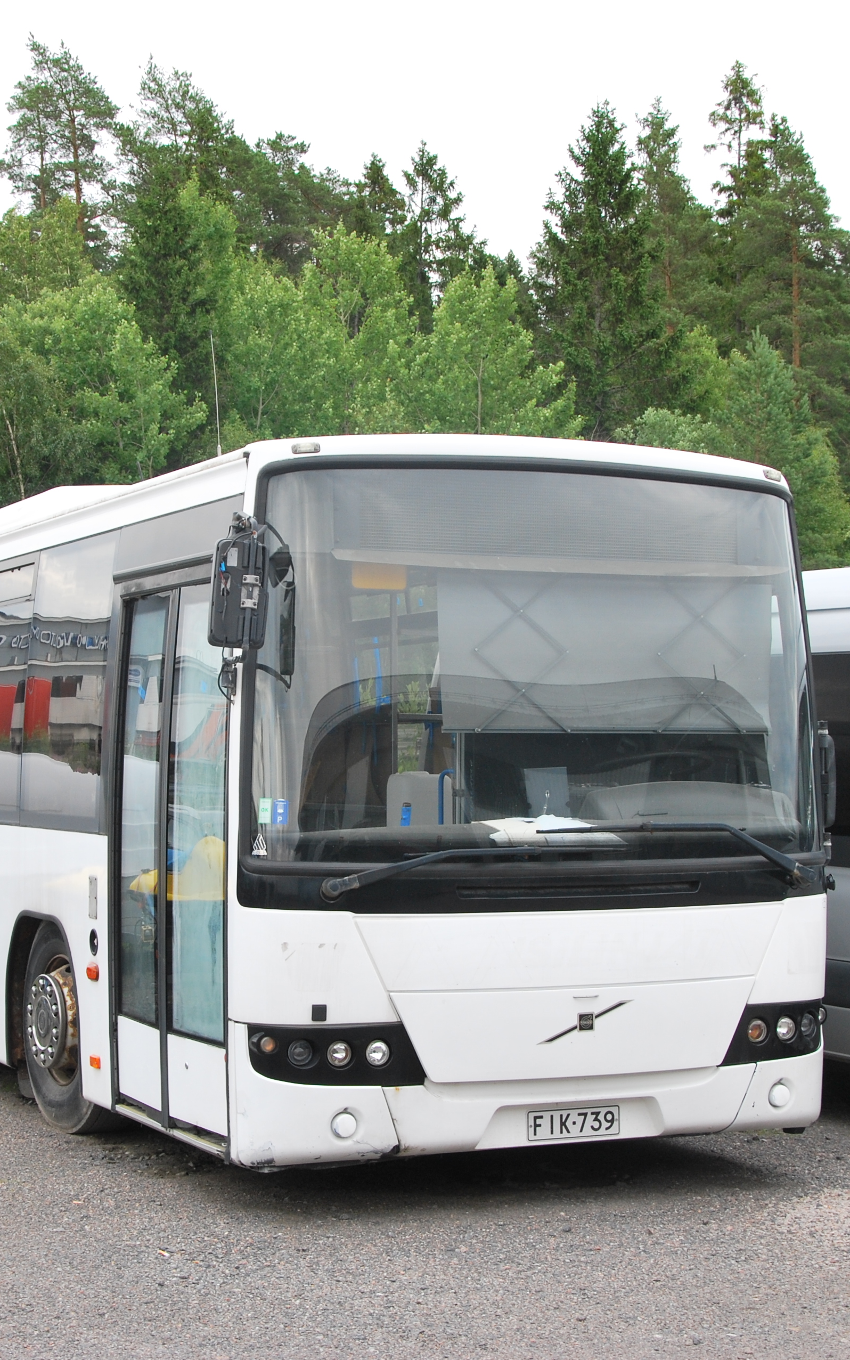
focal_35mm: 65
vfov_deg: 31.5
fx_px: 2409
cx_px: 336
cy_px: 671
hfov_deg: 20.0
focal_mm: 28
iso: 200
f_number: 8
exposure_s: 1/100
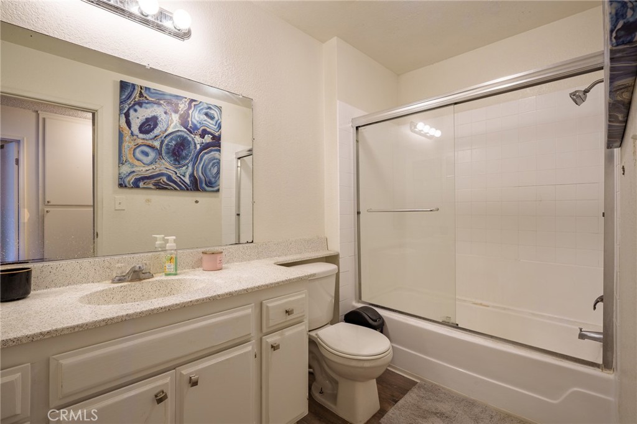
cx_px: 318
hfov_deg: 96.8
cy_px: 212
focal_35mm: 16
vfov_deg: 73.7
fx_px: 283
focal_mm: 16
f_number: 11
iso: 400
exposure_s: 1/200
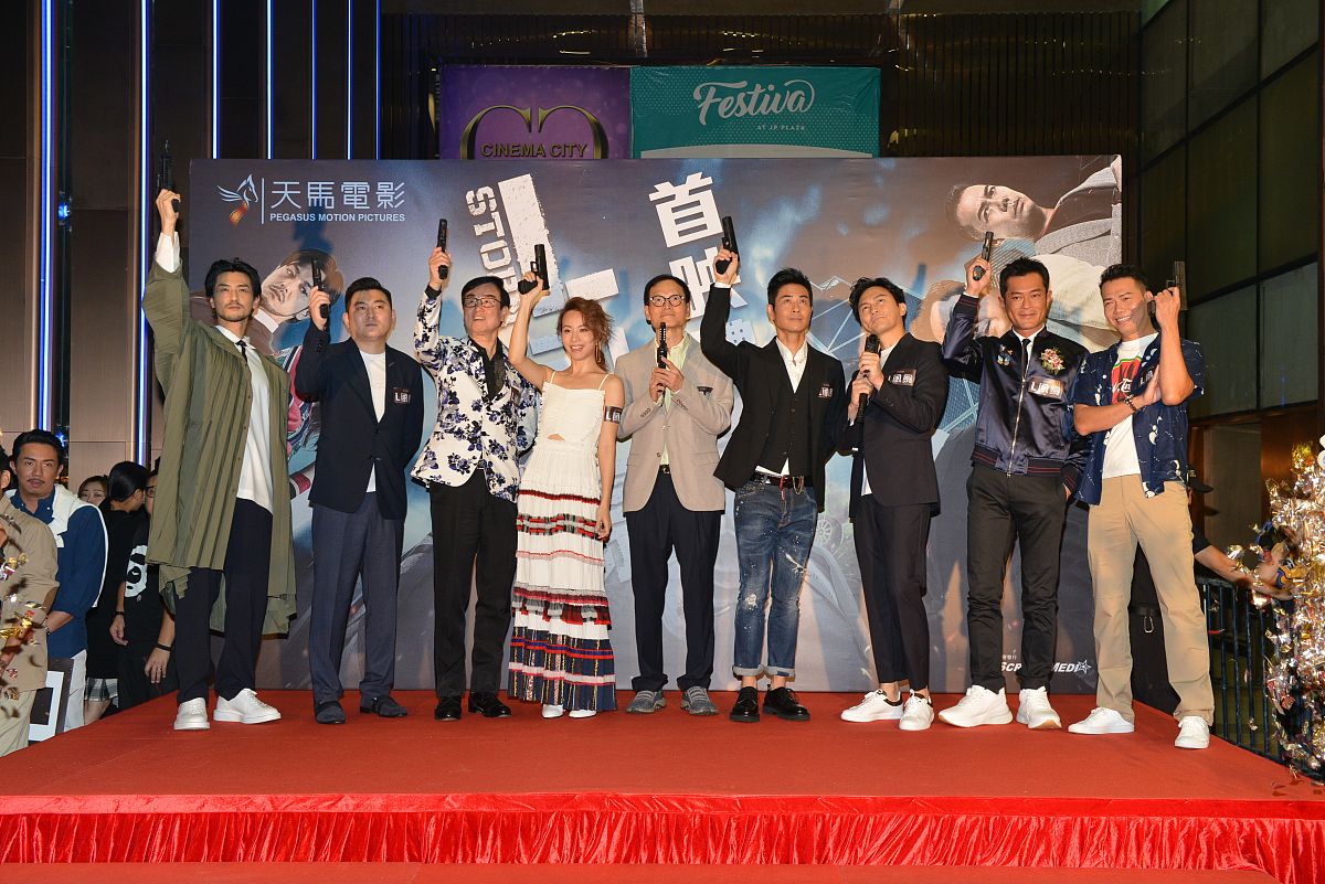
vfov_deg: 31.9
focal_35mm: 42
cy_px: 442
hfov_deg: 46.4
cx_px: 662
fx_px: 1546
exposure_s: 1/160
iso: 1250
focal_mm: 42
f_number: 5
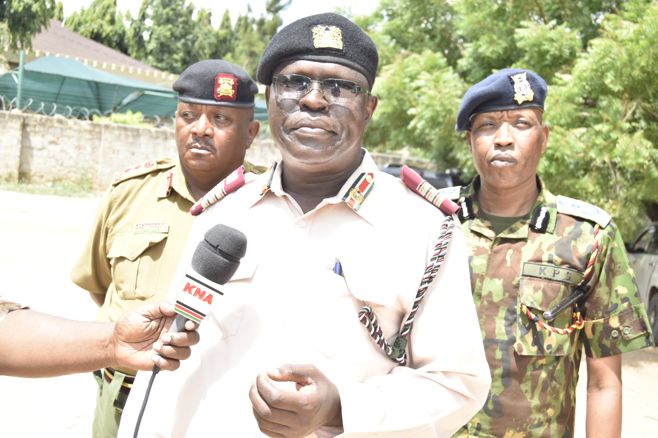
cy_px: 219
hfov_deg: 43.6
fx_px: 822
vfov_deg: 29.9
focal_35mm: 45
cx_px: 329
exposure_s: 1/200
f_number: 5.6
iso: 200
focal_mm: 30
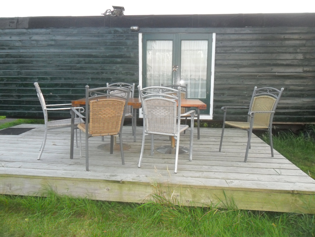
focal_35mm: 27
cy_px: 118
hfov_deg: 65.3
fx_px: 246
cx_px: 158
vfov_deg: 51.4
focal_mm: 4.9
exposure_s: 1/45
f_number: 3.5
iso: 200
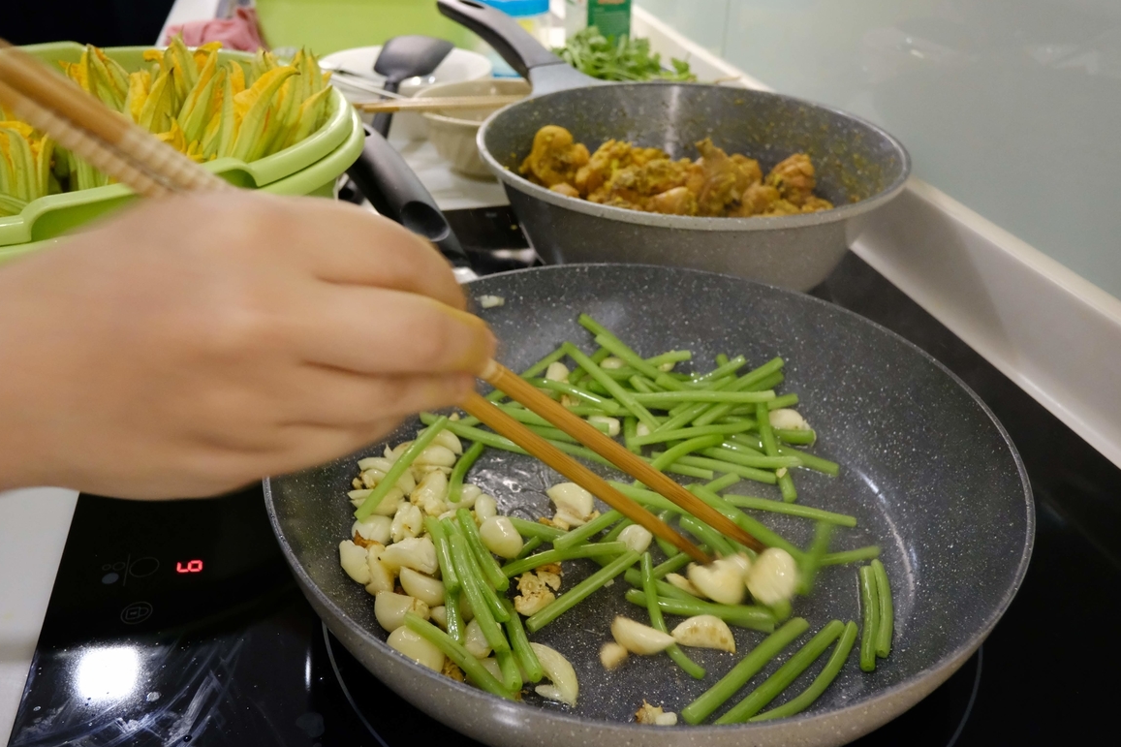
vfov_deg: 46.4
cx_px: 567
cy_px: 382
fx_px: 872
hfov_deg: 65.5
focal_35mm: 28
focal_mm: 18
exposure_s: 1/80
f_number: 5.6
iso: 8000
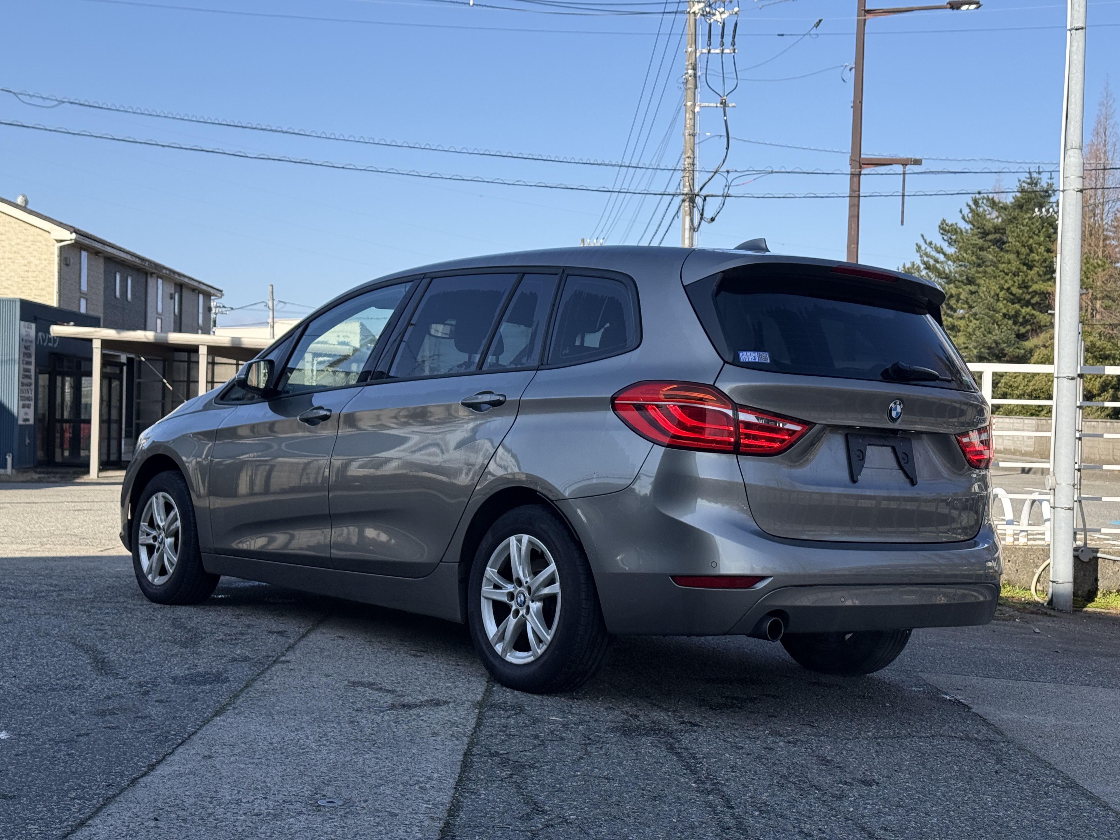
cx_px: 560
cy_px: 420
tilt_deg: -0.2
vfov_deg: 30.3
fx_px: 1553
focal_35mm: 48
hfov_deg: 39.7
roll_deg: -1.4
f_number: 1.78
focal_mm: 6.76
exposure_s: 1/3534
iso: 80
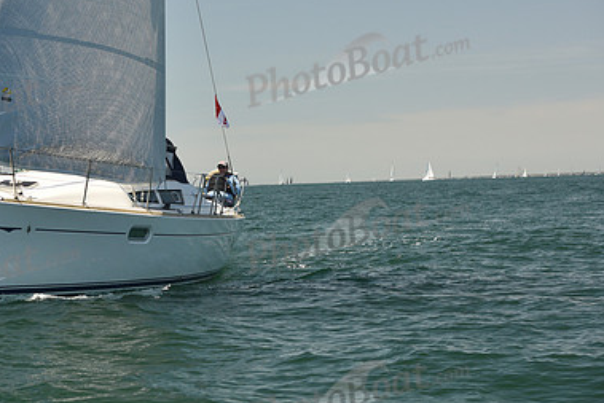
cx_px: 164
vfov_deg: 12.8
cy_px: 171
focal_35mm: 107
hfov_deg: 19.0
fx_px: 1796
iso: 250
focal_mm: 70
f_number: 5
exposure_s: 1/800
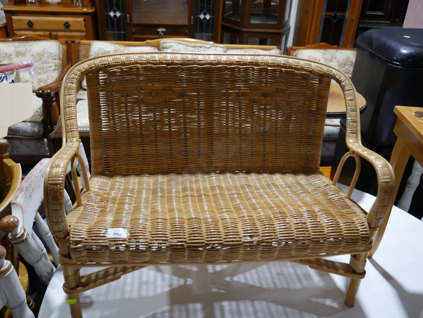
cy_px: 159
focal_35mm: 32
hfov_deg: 56.8
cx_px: 212
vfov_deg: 44.2
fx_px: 391
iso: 320
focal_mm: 16
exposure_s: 1/60
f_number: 3.6
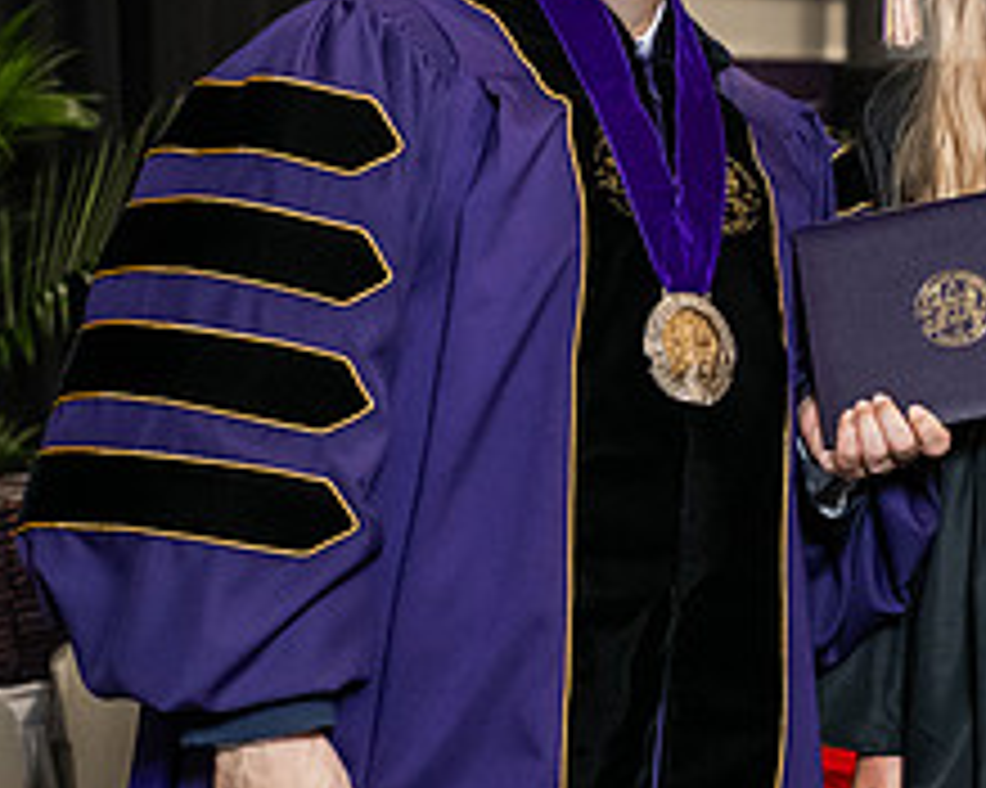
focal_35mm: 164
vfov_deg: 9.4
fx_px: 4784
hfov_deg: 11.7
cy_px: 227
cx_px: 752
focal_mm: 66
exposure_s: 1/200
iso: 2500
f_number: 5
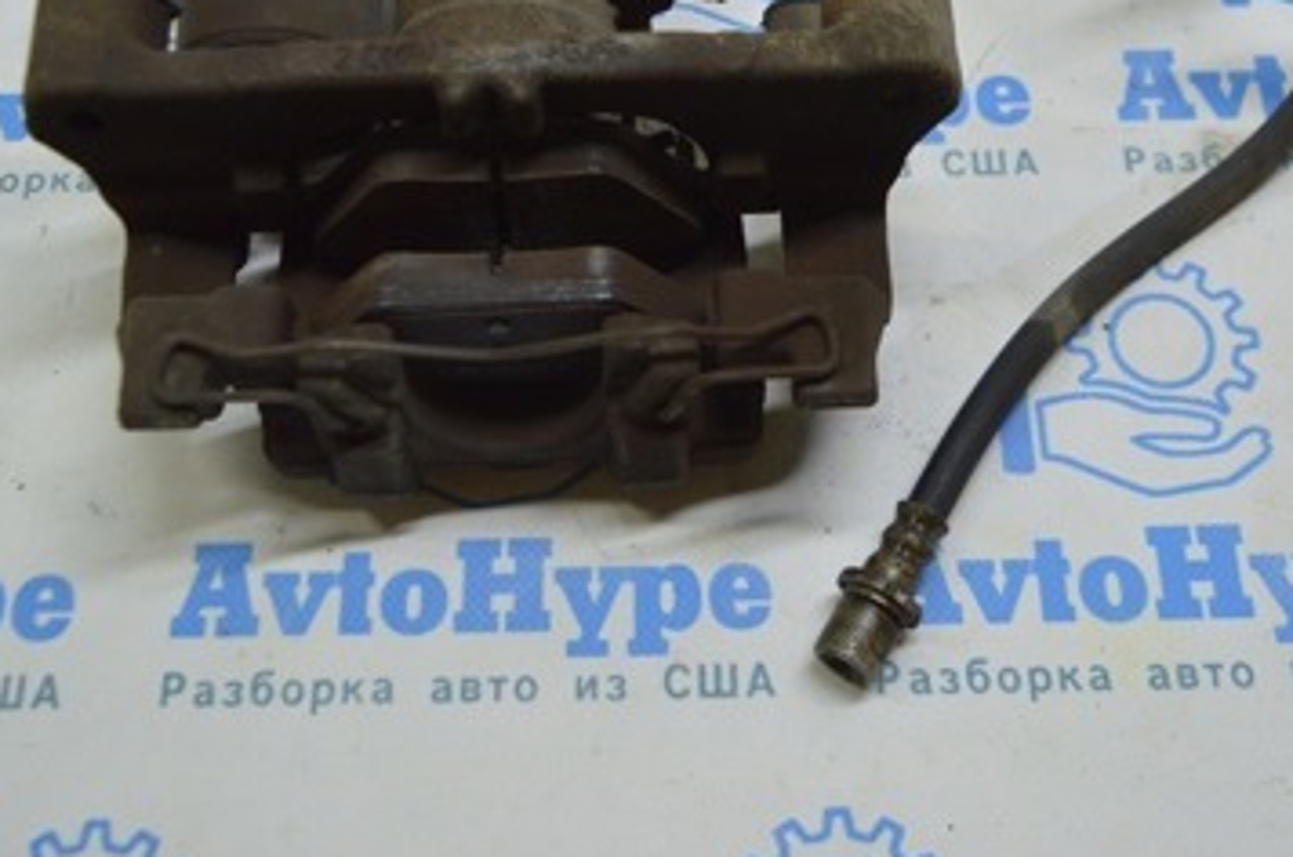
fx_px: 1936
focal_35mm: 54
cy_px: 100
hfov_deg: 36.9
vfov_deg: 24.3
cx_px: 636
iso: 400
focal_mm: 20
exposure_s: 1/100
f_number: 3.5
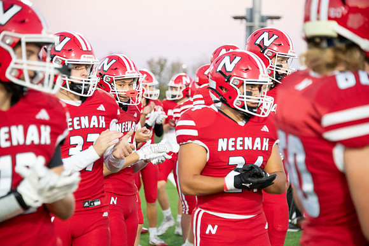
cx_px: 184
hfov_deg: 12.8
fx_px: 1640
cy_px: 123
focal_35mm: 160
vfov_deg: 8.6
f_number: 5.6
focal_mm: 160
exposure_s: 1/640
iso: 8000
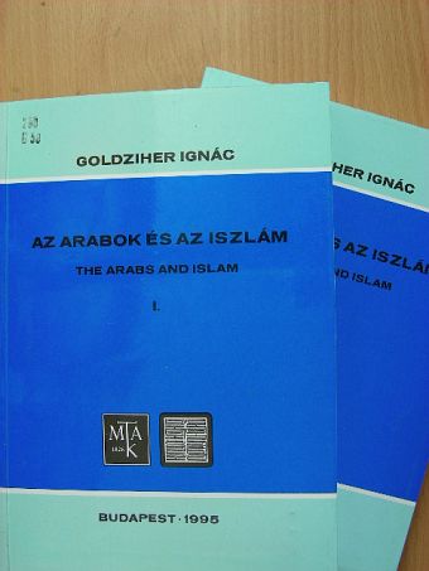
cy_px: 286
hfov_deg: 30.3
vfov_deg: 39.6
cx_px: 214
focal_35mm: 48
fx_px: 793
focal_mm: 8
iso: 51
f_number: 3.5
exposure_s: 1/30
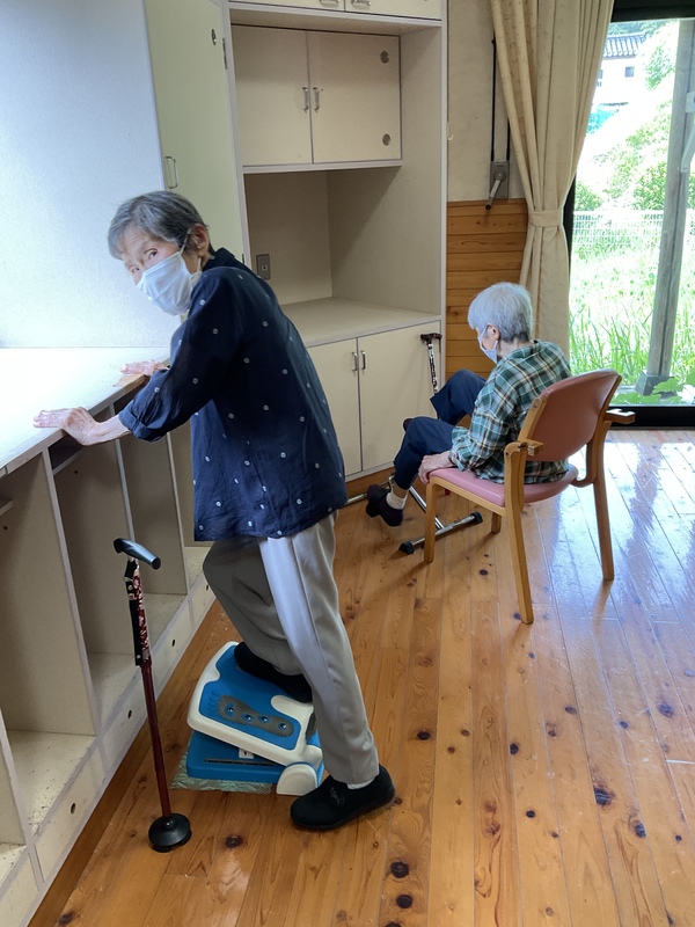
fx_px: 776
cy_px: 464
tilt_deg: -21.9
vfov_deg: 61.7
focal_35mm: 29
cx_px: 348
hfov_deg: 48.2
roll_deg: +0.1
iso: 40
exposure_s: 1/60
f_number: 1.8
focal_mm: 3
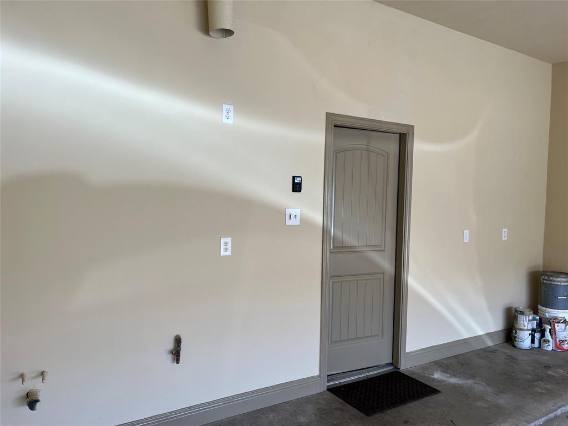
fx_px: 427
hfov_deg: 67.3
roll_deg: -1.3
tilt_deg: -3.1
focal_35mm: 26
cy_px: 213
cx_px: 284
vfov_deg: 53.1
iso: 40
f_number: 1.6
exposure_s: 1/198
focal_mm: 5.1
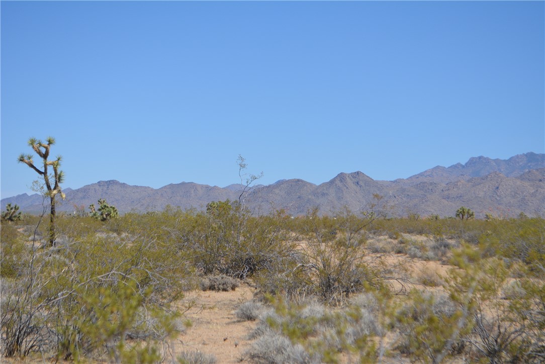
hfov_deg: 24.6
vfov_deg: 16.6
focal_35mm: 82
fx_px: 1250
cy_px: 182
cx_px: 272
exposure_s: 1/1600
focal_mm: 55
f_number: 7.1
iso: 400
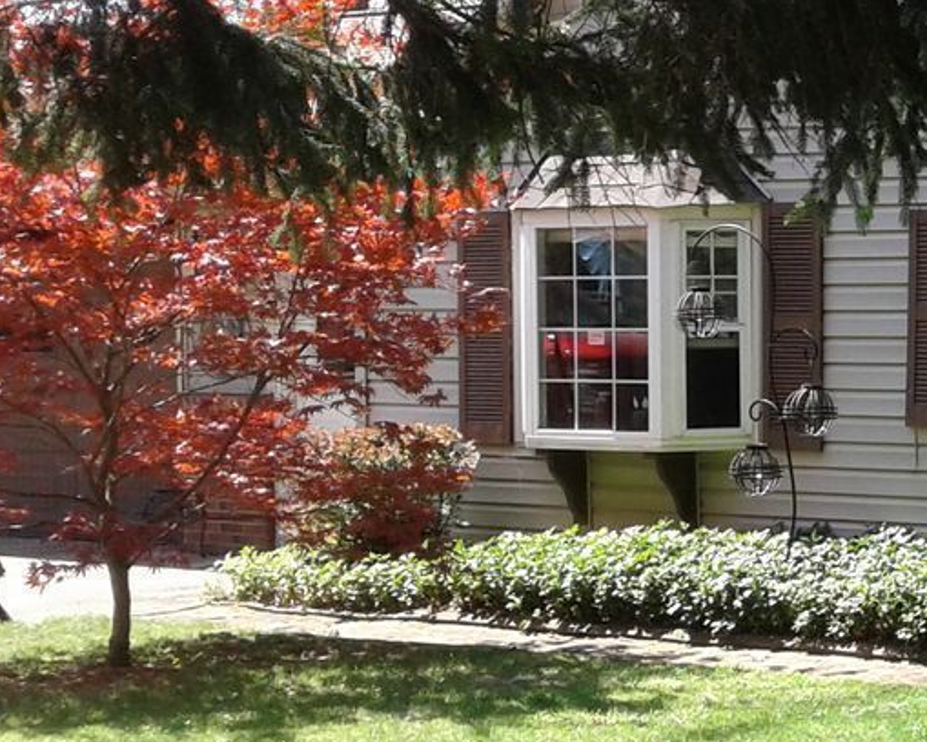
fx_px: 2606
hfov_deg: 18.4
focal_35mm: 95
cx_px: 1286
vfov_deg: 16.2
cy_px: 380
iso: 50
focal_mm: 3.3
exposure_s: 1/341
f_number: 2.2
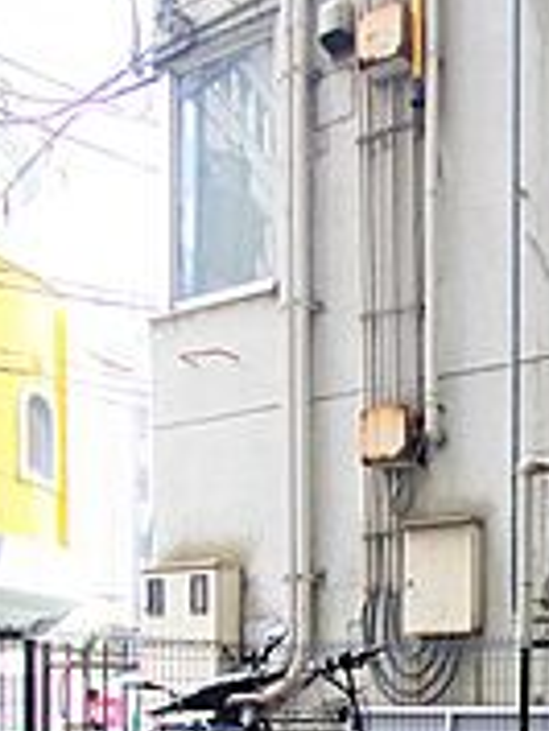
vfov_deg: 42.3
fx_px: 824
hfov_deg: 33.3
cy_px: 706
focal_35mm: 39
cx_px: 568
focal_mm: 10
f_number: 4.5
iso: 100
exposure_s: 1/50
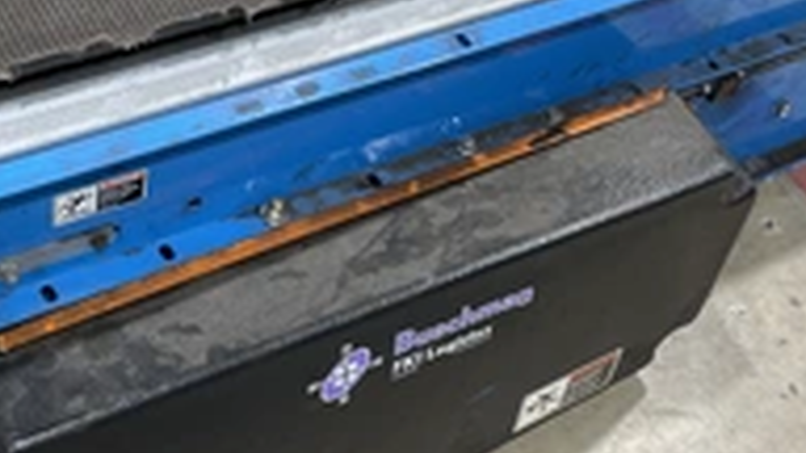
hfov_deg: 35.3
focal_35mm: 59
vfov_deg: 20.4
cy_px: 189
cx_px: 315
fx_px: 1261
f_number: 1.6
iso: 125
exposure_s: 1/120
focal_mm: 4.2
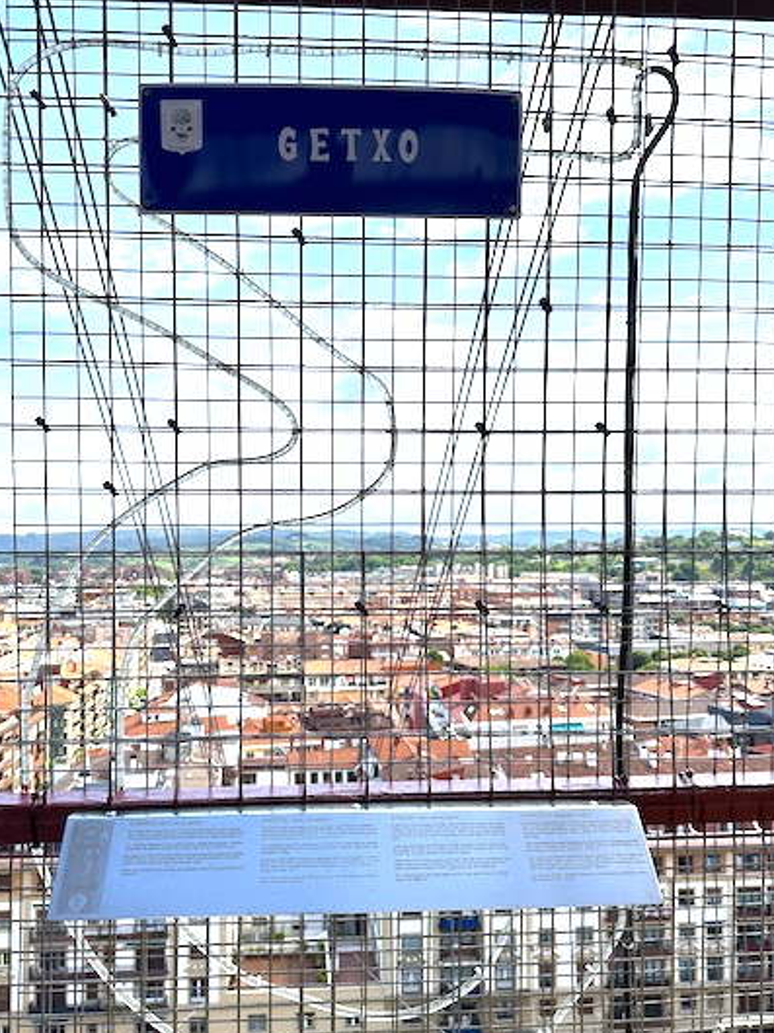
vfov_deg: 61.7
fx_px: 865
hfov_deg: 48.2
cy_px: 515
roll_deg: +0.5
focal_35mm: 29
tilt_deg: +1.8
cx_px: 365
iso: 80
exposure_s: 1/6623
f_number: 1.78
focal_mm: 6.86
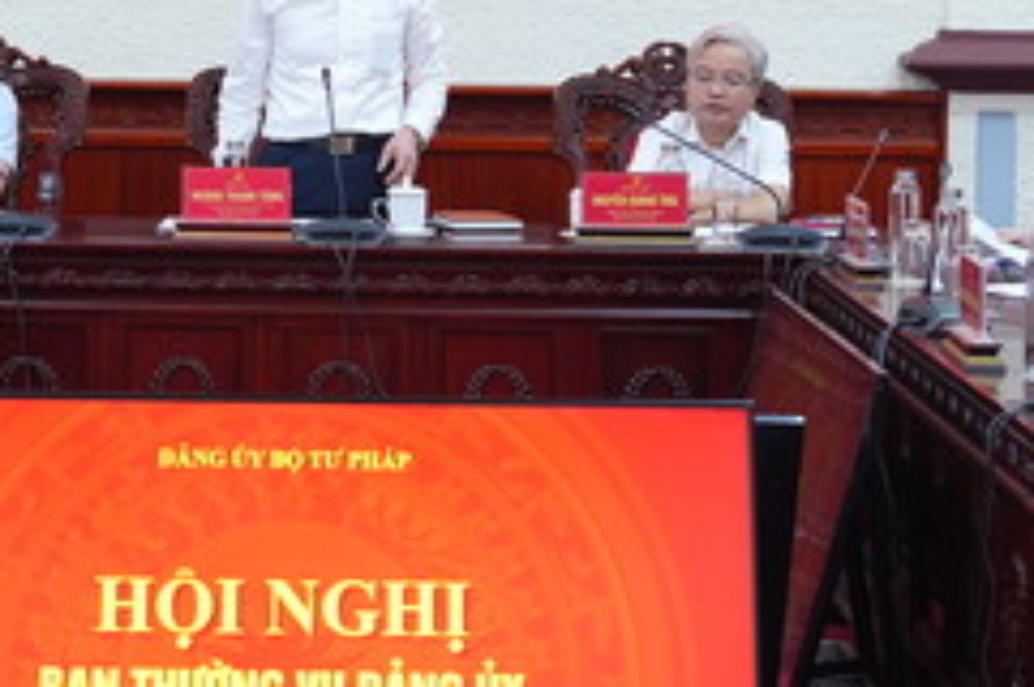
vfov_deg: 12.0
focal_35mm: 113
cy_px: 32
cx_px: 257
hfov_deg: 18.0
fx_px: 3241
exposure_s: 1/125
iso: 800
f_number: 2.8
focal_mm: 34
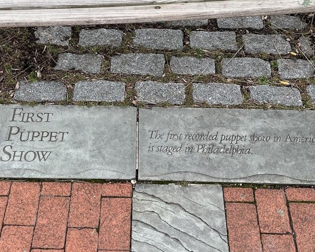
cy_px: 103
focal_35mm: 43
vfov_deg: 34.8
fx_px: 401
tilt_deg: -54.8
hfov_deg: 42.7
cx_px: 130
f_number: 1.6
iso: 50
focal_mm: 5.1
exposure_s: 1/419
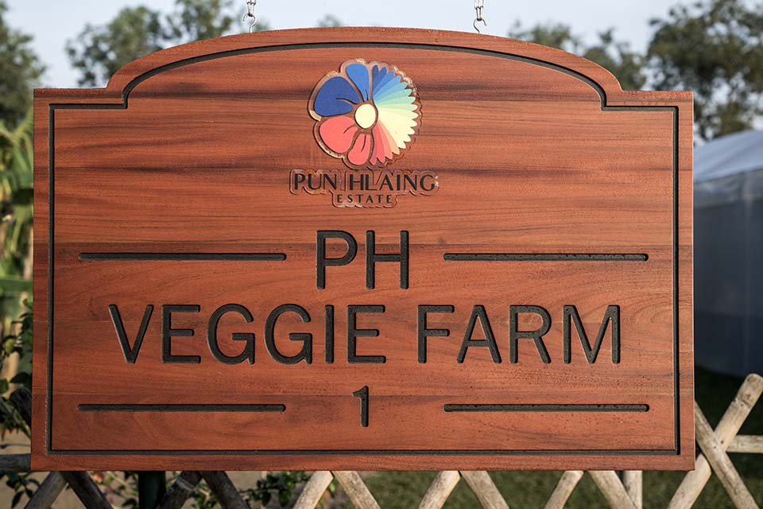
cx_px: 382
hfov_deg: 30.5
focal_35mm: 66
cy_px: 254
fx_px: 1399
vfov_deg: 20.6
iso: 100
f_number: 5.6
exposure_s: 1/250
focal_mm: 66
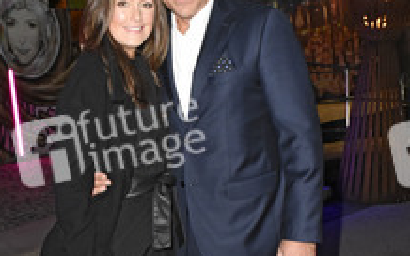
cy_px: 237
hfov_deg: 36.2
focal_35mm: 56
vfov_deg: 22.5
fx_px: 625
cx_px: 164
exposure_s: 1/160
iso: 3200
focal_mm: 20
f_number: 6.3
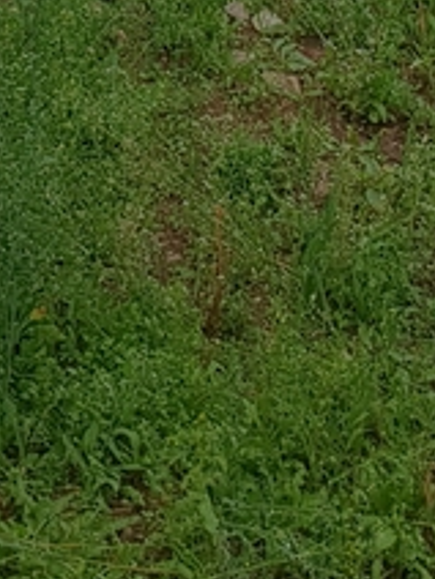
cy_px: -664
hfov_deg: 9.9
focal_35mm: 147
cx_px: -101
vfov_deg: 11.7
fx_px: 2463
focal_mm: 4.3
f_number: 2.4
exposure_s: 1/392
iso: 50
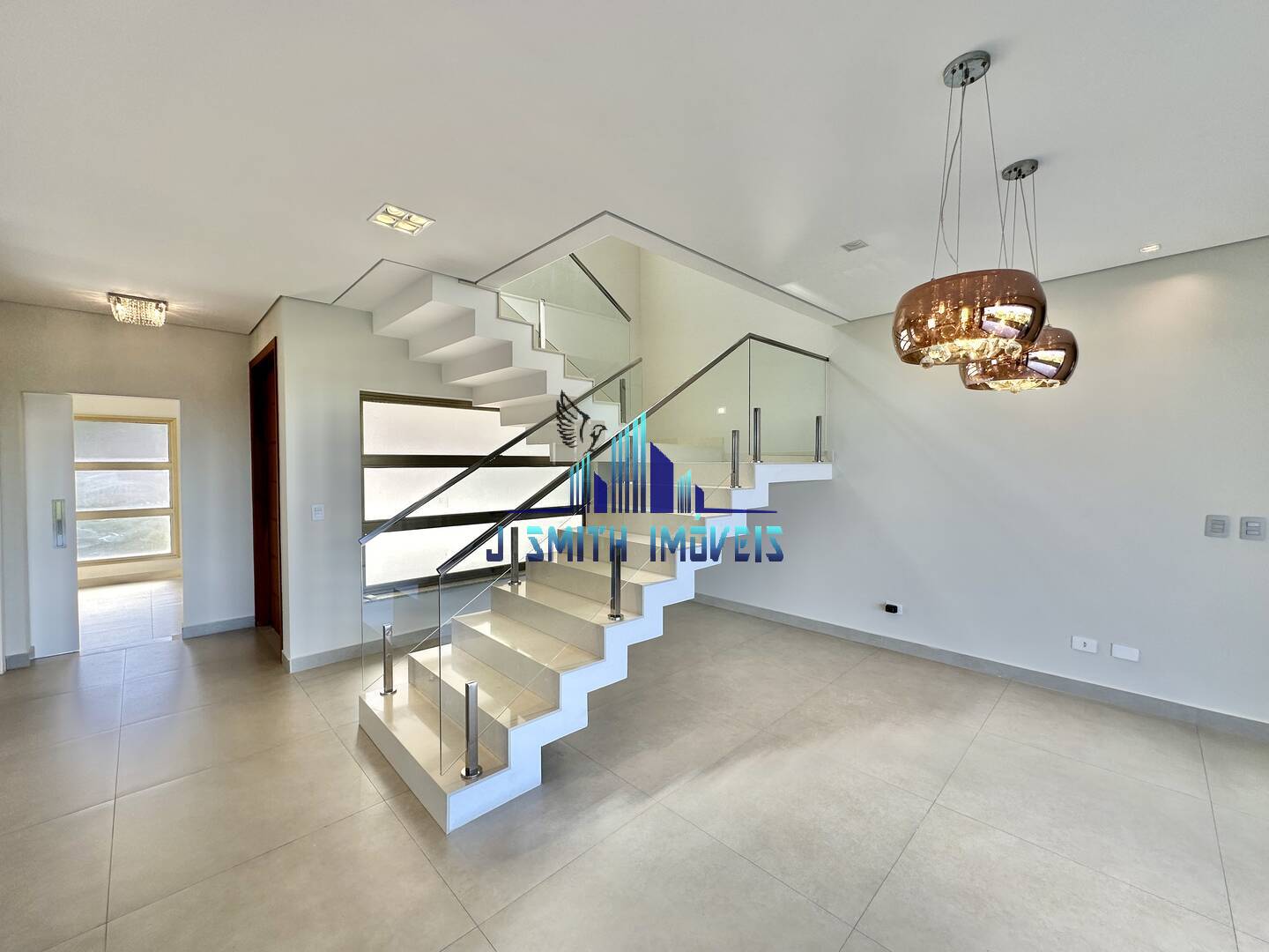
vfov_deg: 85.7
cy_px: 476
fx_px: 513
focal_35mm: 14
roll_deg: -0.3
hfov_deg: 102.1
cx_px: 634
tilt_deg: -1.0
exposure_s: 1/263
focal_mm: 2.22
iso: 40
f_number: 2.2
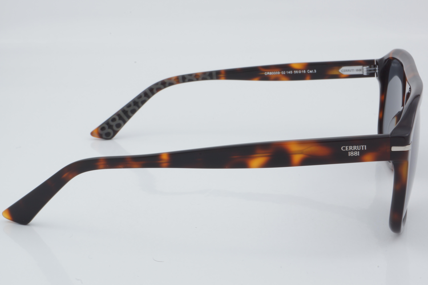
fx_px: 892
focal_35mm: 75
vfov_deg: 18.2
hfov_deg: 27.0
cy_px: 142
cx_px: 214
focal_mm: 50
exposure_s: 1/3
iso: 100
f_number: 32
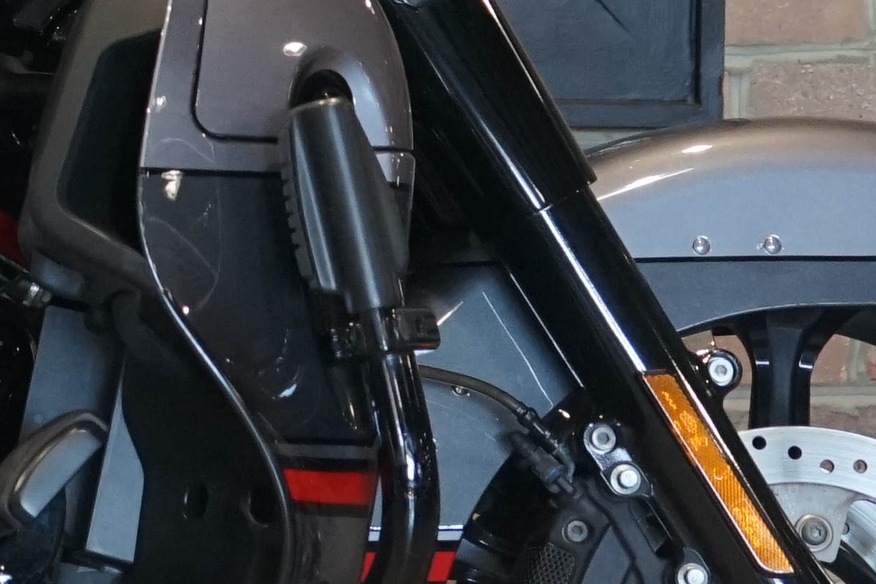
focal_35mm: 189
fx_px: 4599
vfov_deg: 7.2
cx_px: -816
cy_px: 65
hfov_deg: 10.1
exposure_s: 1/160
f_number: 4
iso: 1600
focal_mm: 38
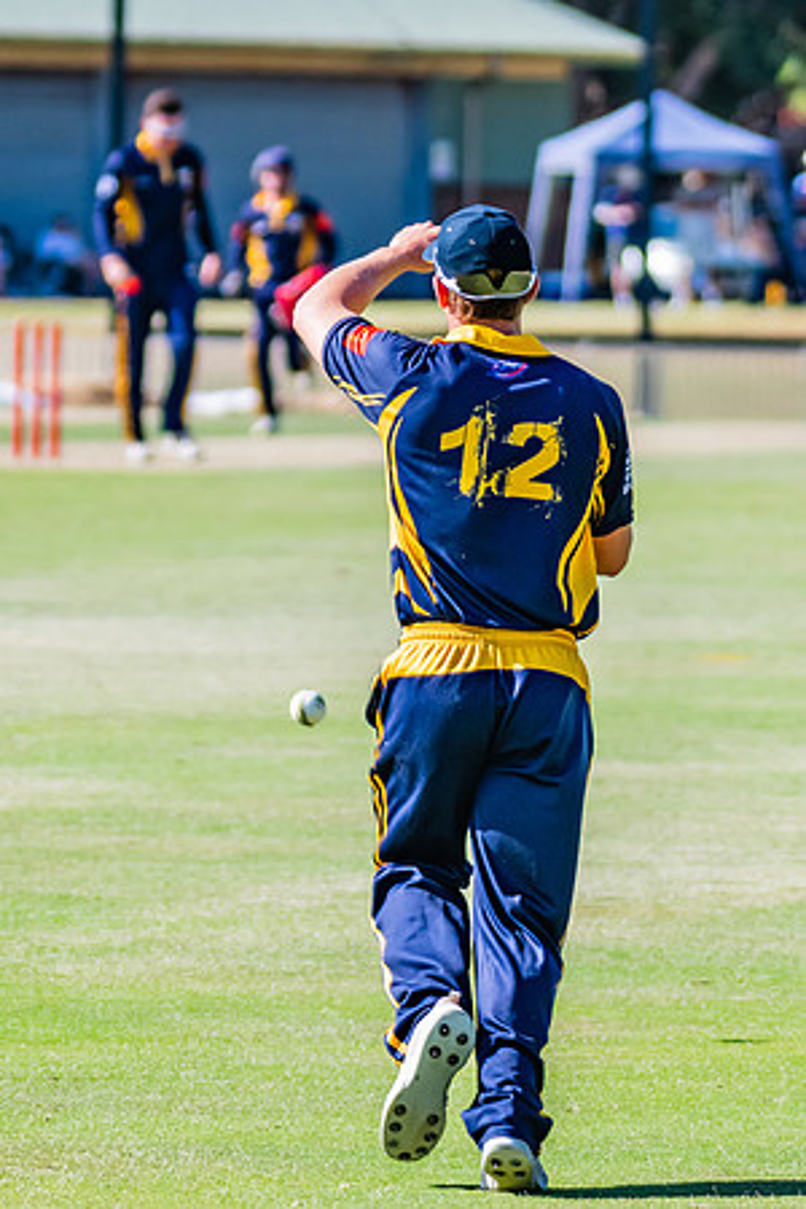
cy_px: 512
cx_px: 467
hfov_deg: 3.0
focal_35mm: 456
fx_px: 15308
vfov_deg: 4.5
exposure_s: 1/2000
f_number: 6.3
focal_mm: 240
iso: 640
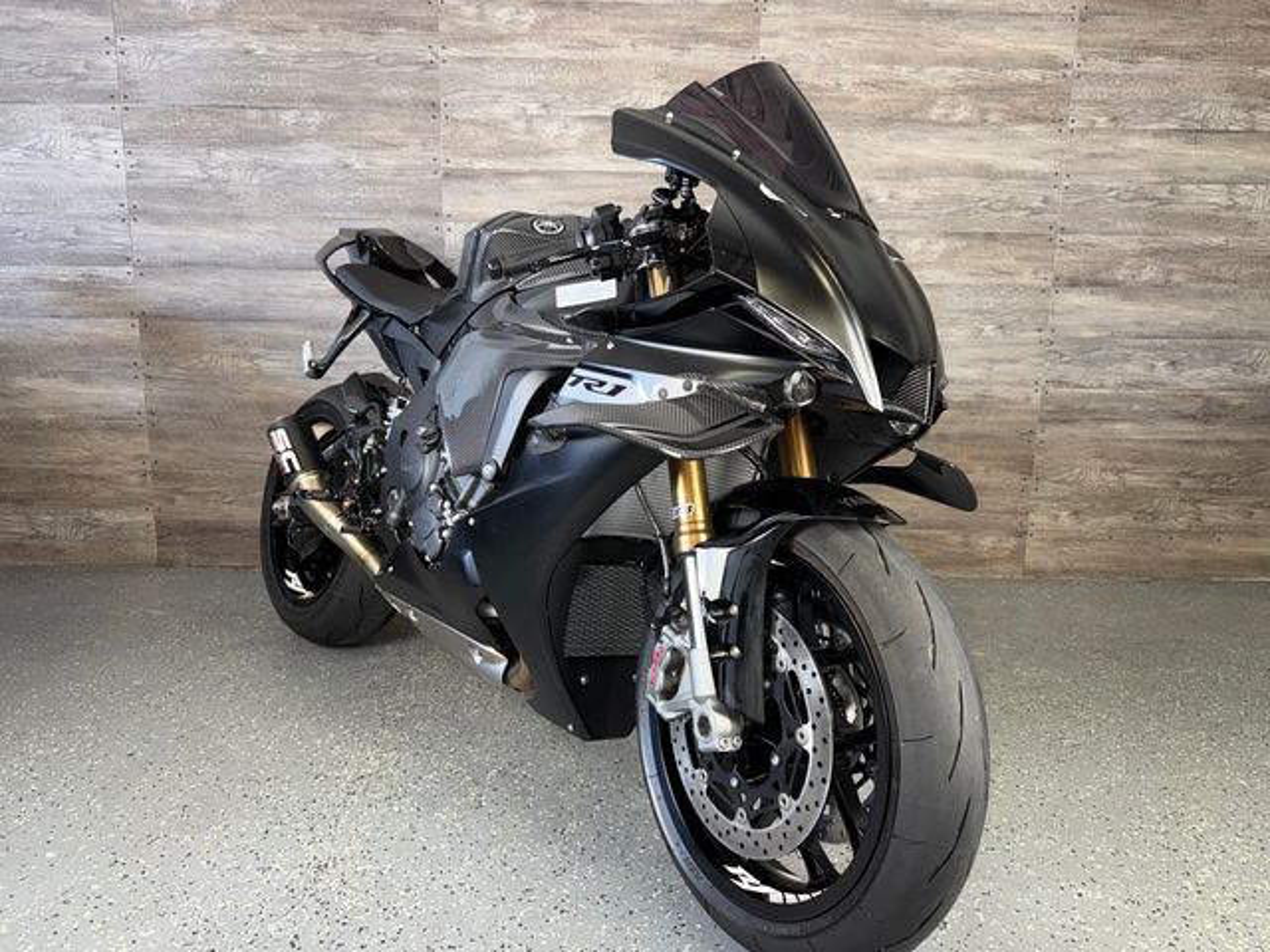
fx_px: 881
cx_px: 635
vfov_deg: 56.8
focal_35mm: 24
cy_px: 476
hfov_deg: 71.6
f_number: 1.78
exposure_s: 1/27
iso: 64
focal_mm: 6.76
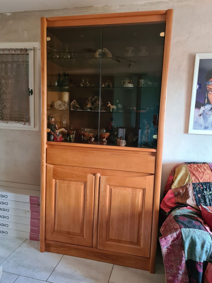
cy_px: 142
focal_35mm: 26
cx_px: 106
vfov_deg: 67.3
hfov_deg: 53.1
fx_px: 212
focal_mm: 5.4
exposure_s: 1/50
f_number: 1.8
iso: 640
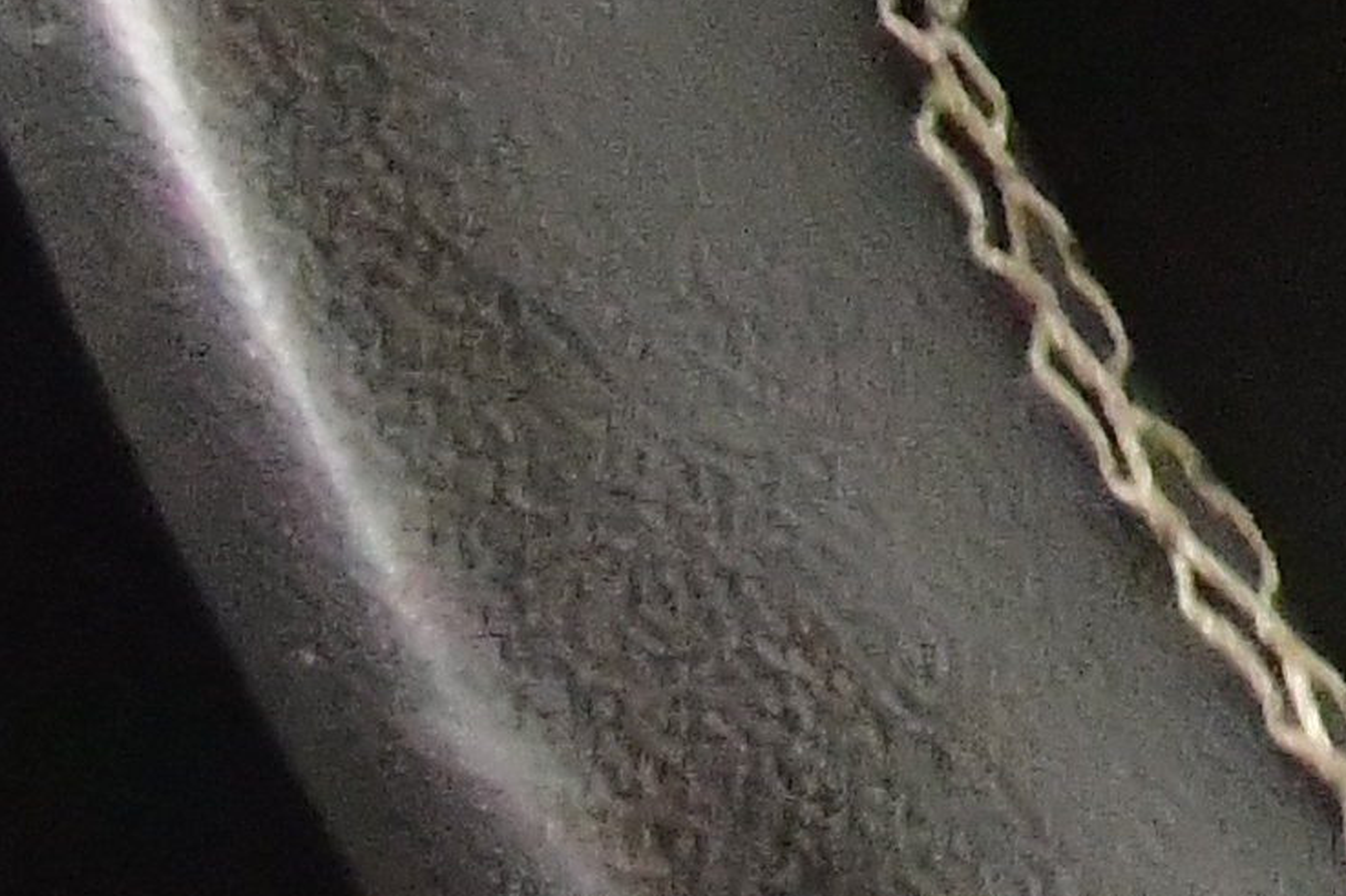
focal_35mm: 204
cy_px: -1325
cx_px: 4496
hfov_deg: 8.1
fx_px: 7625
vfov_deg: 6.4
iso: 9000
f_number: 4
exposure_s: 1/40
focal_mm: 18
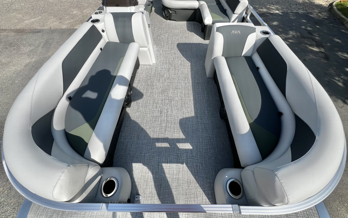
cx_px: 176
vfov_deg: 77.7
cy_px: 87
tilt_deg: -49.0
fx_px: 133
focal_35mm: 14
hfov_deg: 105.3
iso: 32
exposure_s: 1/2222
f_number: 1.8
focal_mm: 1.57
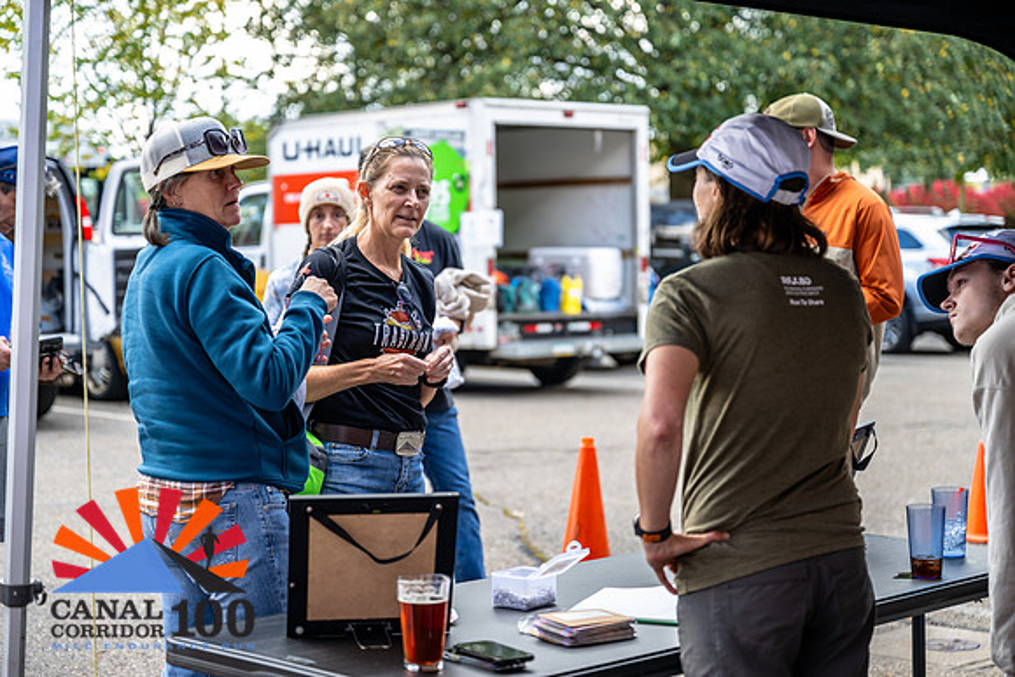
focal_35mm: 70
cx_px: 508
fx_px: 1974
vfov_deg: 19.5
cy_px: 338
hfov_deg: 28.8
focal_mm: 70
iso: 250
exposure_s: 1/200
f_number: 2.8
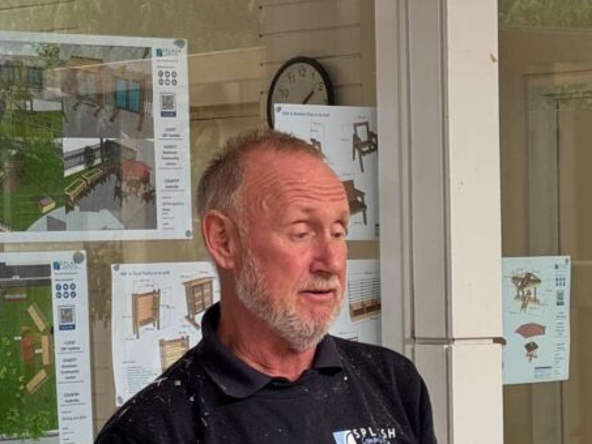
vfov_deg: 8.5
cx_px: 341
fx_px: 2977
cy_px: 499
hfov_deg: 11.4
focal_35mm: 174
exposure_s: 1/99
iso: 80
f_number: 2.8
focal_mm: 9
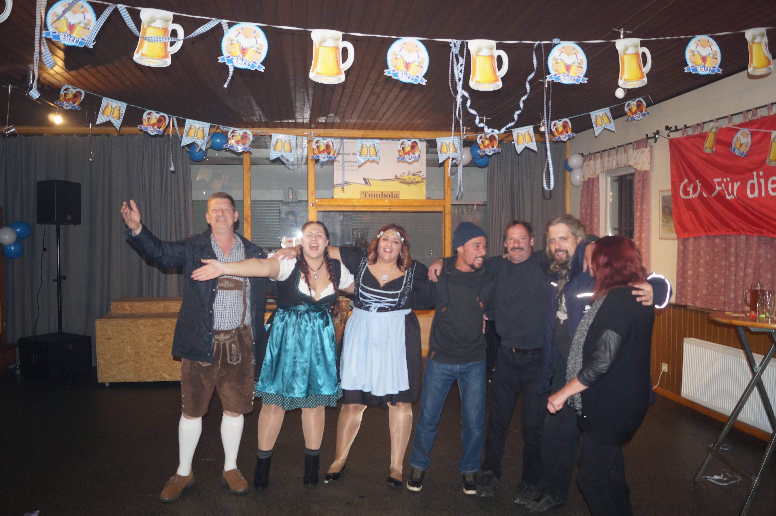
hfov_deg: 67.4
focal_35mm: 27
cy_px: 258
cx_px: 388
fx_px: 582
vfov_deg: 47.9
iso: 640
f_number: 3.5
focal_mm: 18
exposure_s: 1/60
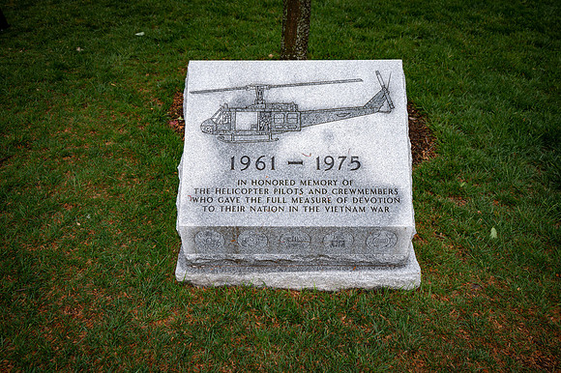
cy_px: 186
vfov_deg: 43.6
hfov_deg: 62.0
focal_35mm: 30
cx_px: 280
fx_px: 467
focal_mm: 30
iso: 110
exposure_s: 1/100
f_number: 6.3
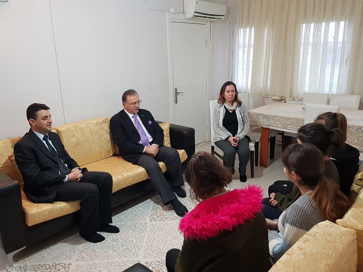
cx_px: 182
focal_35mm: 26
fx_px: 273
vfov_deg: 53.1
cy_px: 136
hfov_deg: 67.3
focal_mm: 4.3
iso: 250
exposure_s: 1/20
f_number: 1.7
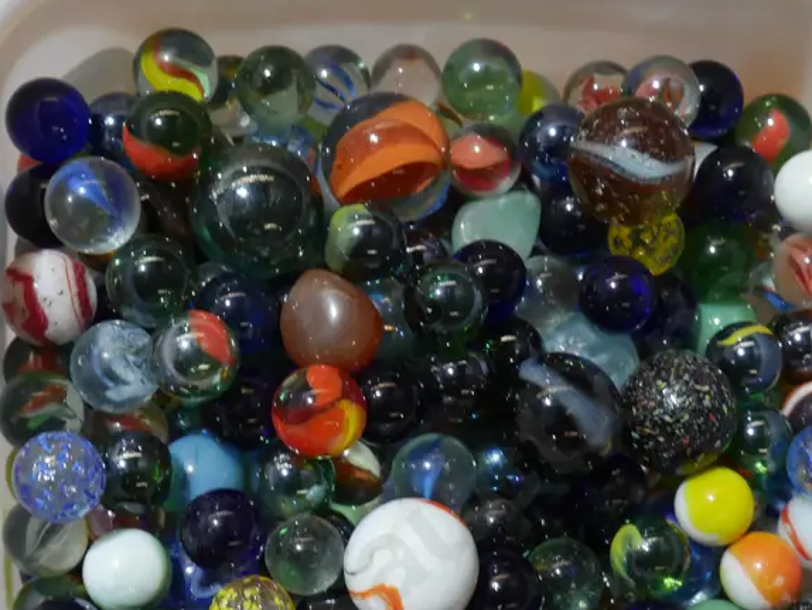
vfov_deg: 17.8
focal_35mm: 82
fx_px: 1924
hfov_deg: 23.8
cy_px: 516
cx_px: 457
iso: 800
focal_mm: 23
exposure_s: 1/60
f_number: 6.3
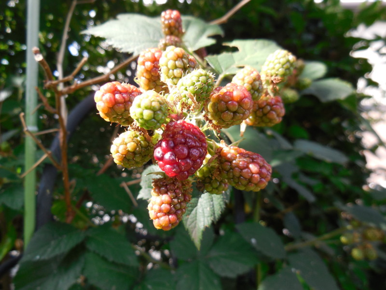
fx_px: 279
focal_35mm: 25
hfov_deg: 69.4
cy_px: 145
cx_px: 193
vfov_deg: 54.9
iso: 125
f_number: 3.1
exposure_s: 1/100
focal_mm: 4.5
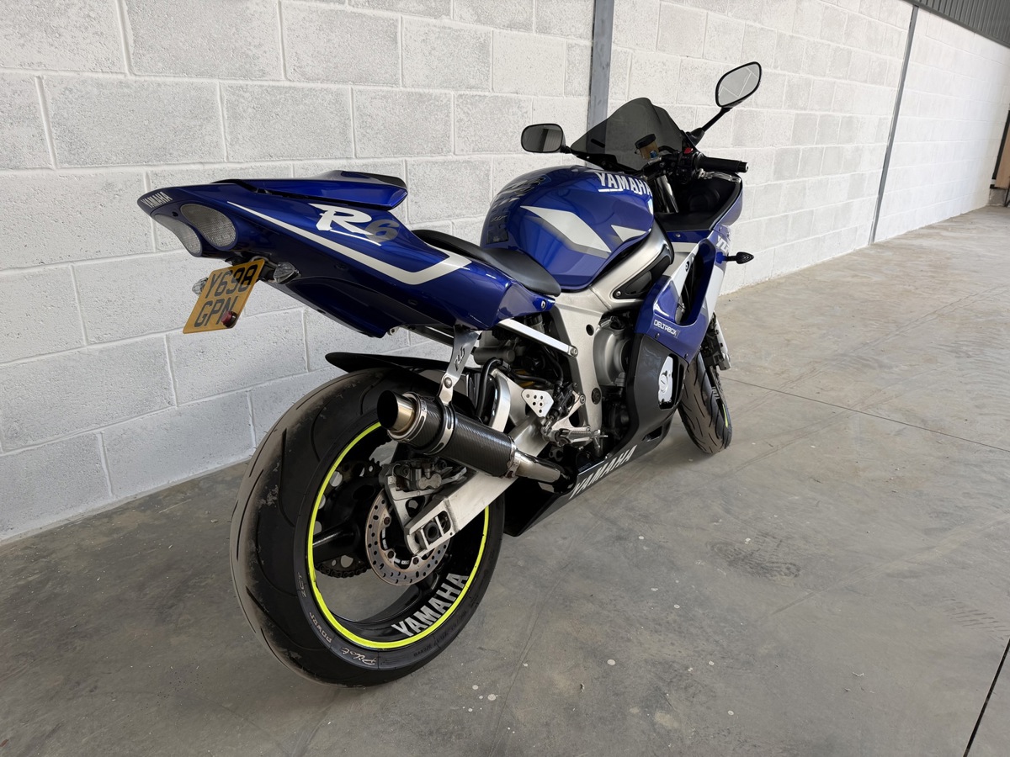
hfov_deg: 71.6
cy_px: 378
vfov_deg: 56.8
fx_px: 700
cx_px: 505
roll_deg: -0.9
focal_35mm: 24
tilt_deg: -19.6
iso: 100
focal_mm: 6.76
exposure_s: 1/121
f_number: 1.78
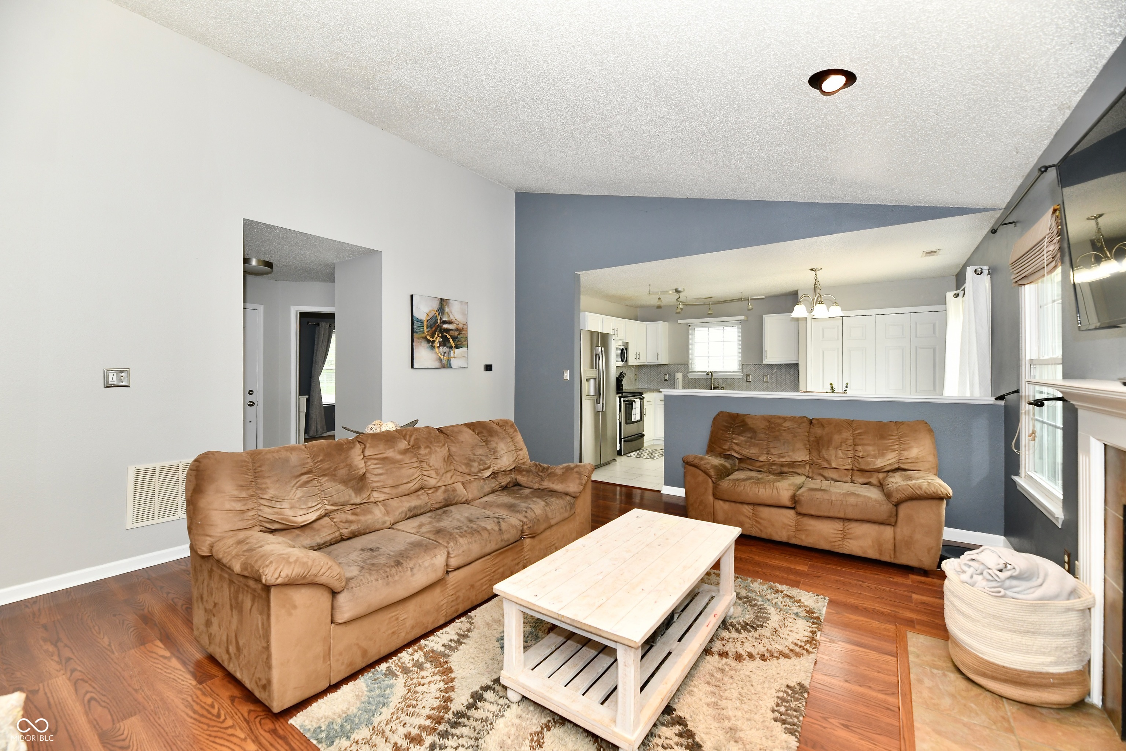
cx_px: 563
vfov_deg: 81.2
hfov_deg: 104.3
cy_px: 376
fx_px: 438
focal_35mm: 14
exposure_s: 1/60
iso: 640
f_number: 6.3
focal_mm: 14
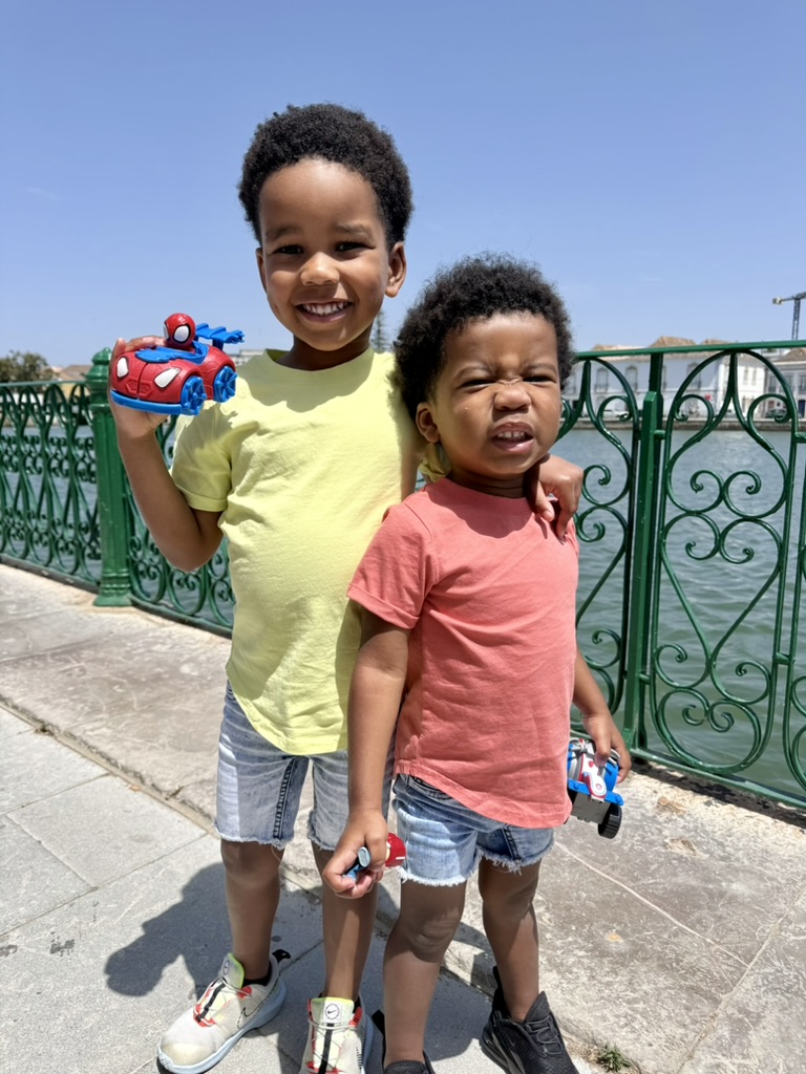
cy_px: 537
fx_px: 745
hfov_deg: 56.8
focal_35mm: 24
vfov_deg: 71.6
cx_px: 403
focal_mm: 6.76
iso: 80
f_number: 1.78
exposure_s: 1/4975
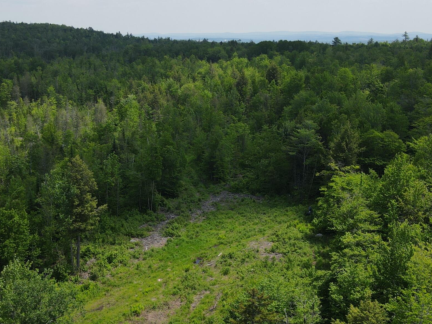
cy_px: 185
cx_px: 225
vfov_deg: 31.5
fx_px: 574
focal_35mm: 46
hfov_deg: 41.2
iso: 100
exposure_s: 1/725
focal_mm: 4.5
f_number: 2.8
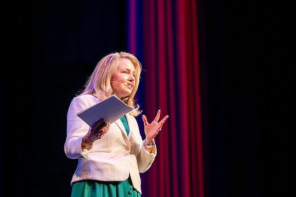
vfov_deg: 7.1
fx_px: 1585
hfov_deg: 10.7
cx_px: 132
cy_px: 90
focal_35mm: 193
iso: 400
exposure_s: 1/160
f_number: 2.8
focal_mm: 170
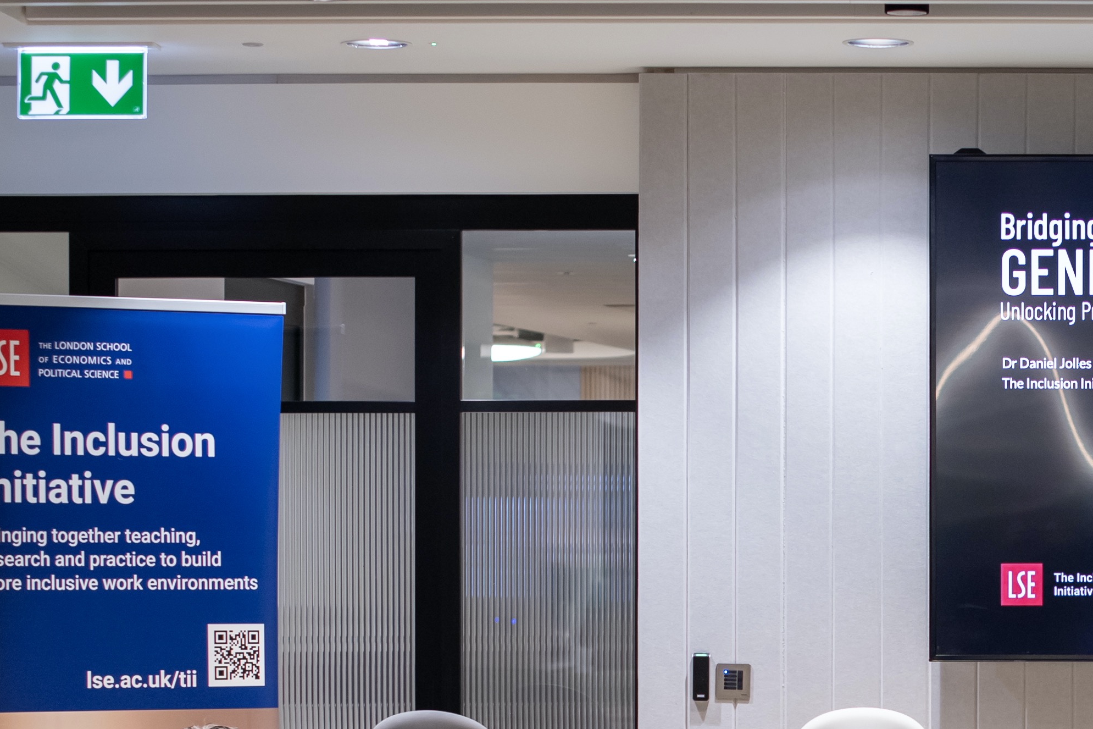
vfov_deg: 9.7
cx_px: 974
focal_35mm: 140
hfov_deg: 14.5
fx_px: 4250
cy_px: 858
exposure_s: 1/160
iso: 500
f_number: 2.5
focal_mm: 50
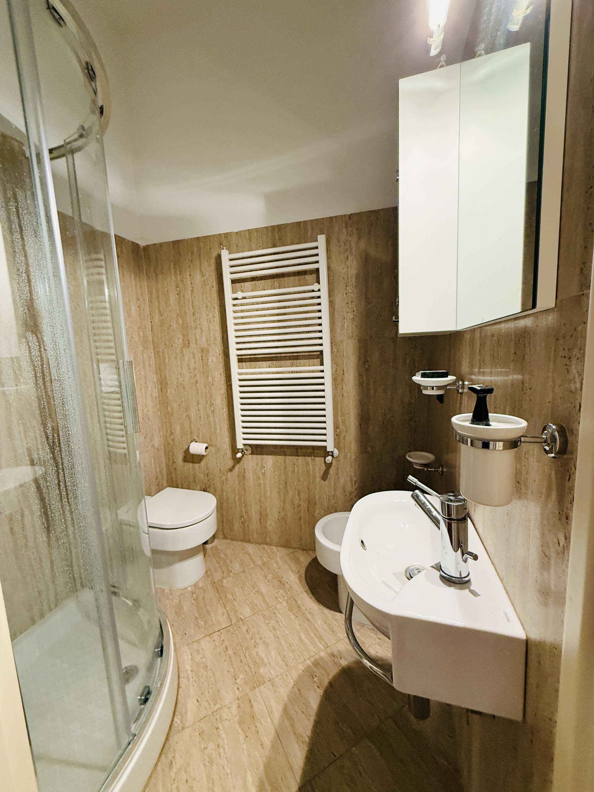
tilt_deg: -6.5
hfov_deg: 85.7
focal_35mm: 14
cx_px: 297
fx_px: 320
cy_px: 396
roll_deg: +2.1
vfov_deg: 102.1
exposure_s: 1/50
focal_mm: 2.22
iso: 400
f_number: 2.2
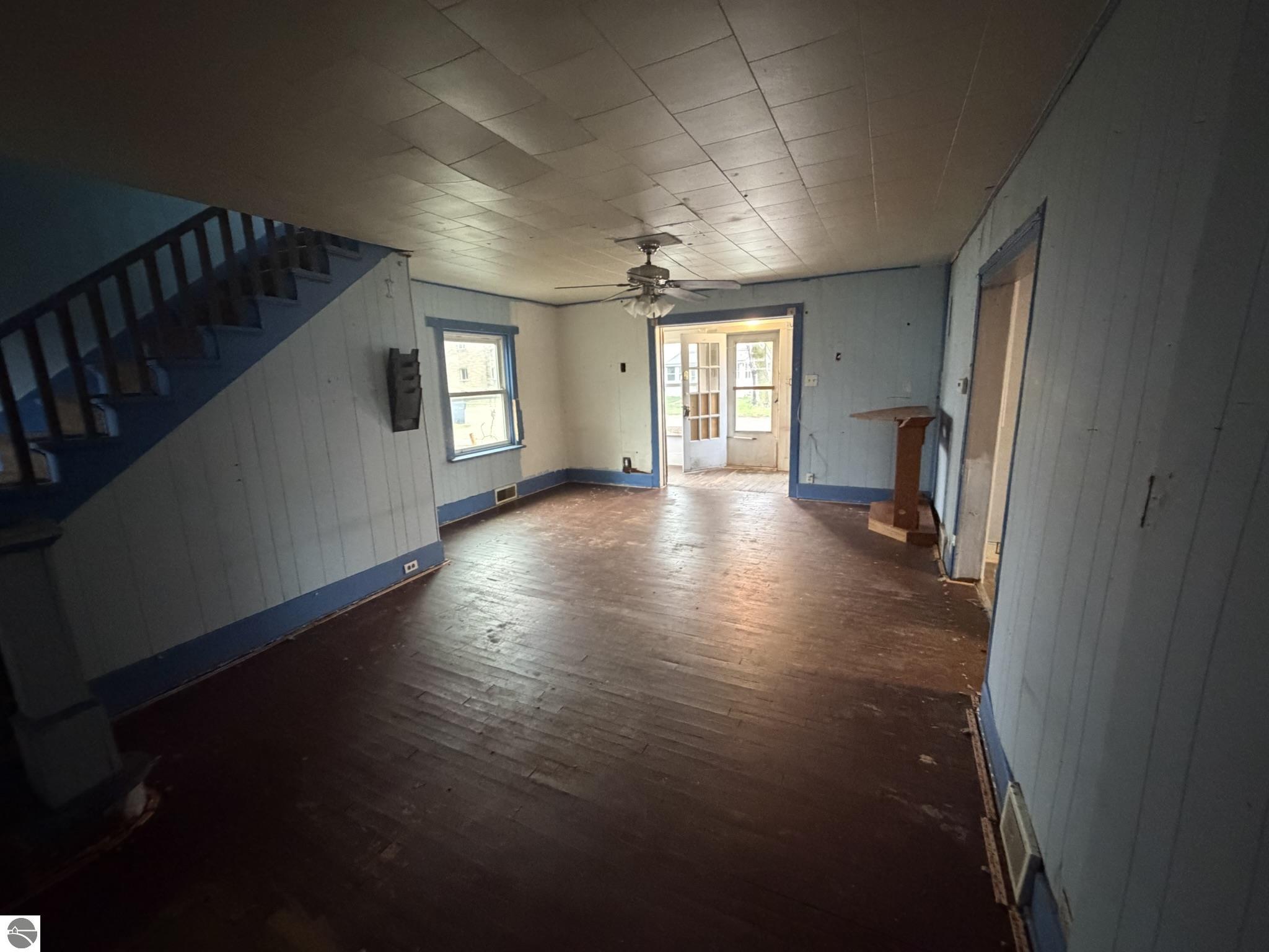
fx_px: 513
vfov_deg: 85.7
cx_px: 634
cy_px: 476
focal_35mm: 14
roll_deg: +1.5
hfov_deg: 102.1
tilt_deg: -10.4
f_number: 2.2
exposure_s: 1/40
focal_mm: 2.22
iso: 1000
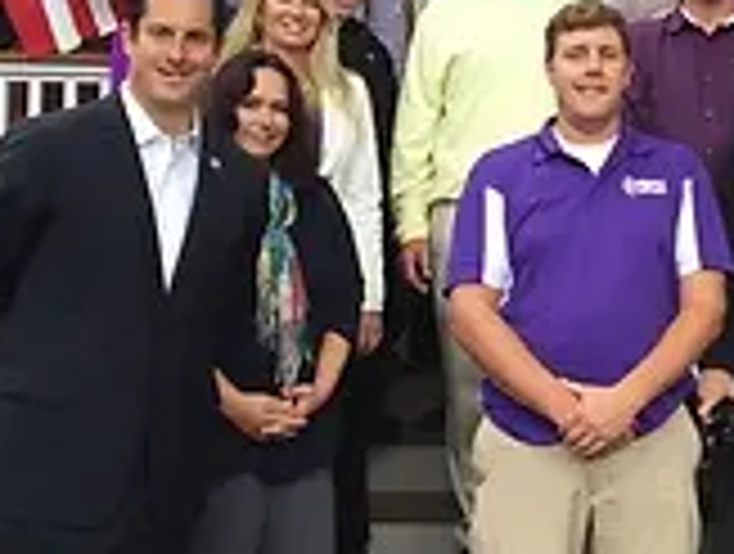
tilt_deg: +4.2
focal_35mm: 80
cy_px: 149
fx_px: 1700
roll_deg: -0.9
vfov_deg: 18.4
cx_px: 644
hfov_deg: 23.8
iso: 50
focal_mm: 4.15
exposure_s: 1/120
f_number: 2.2
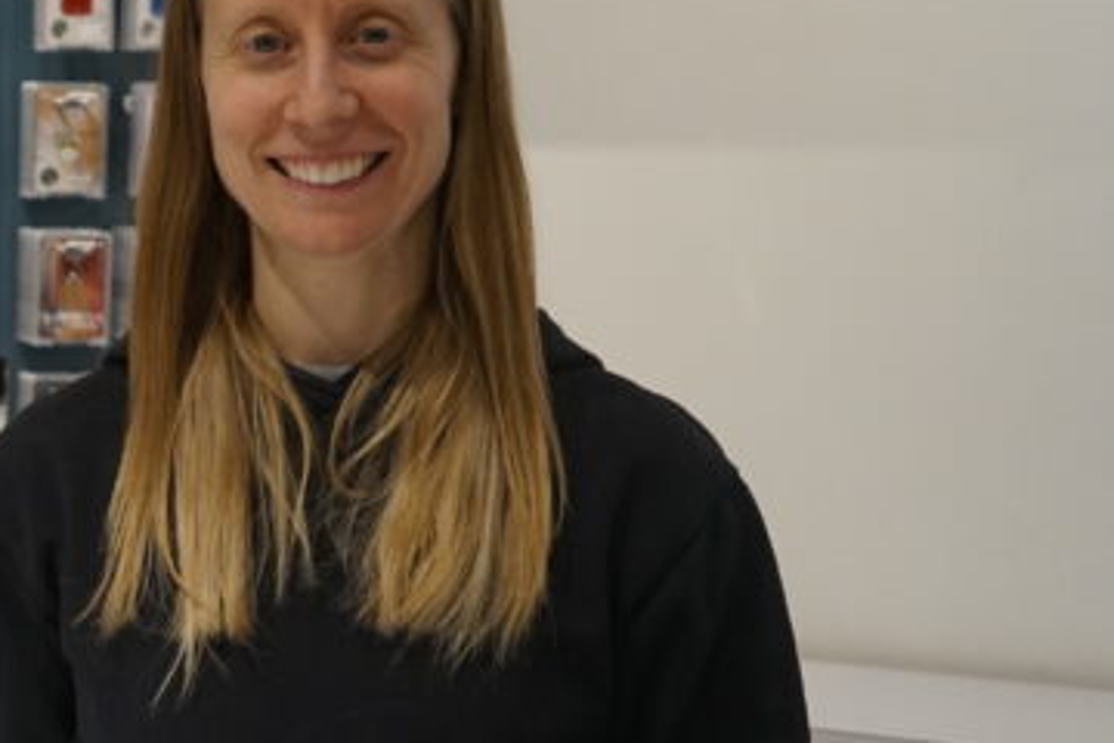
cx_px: -433
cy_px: 689
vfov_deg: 10.6
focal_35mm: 128
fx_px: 3961
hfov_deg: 15.1
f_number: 4.5
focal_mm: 45
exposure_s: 1/160
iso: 1250
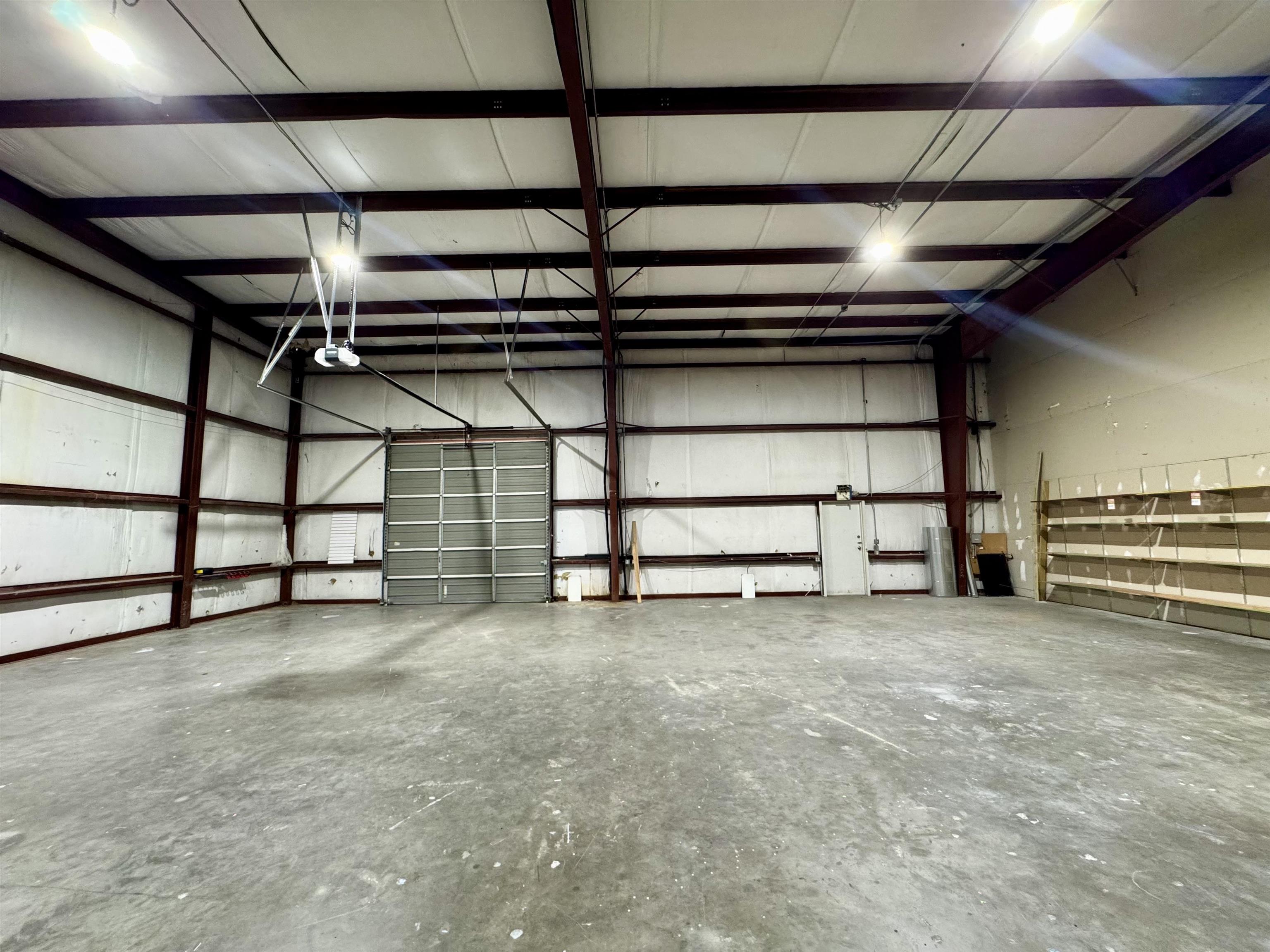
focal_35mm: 14
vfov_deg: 85.7
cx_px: 635
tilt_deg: +5.5
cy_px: 476
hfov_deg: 102.1
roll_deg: +0.7
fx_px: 514
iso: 250
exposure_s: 1/60
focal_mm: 2.22
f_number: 2.2
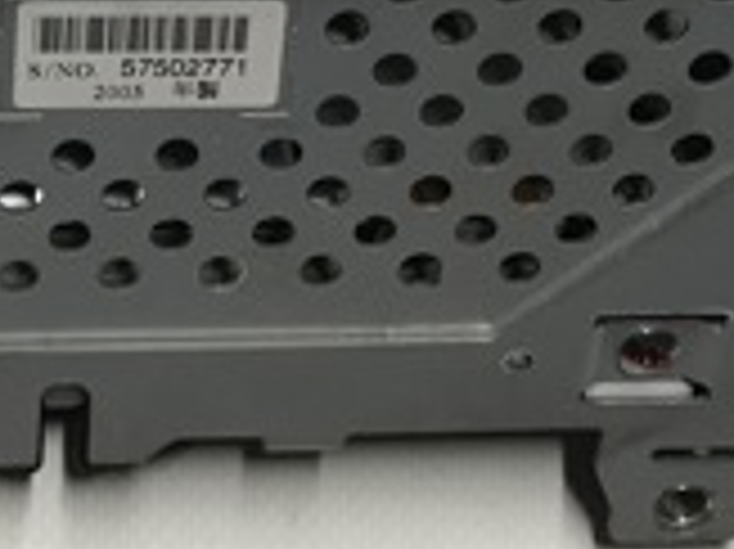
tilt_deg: -75.0
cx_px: 45
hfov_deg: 17.6
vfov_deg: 12.8
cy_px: -272
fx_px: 2331
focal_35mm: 110
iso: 25
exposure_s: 1/33
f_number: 1.8
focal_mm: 3.99
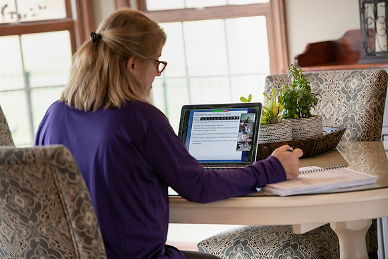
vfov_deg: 10.2
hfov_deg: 15.2
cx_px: 194
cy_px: 130
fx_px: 1455
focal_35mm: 135
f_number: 3.2
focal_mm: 135
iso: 640
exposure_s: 1/250
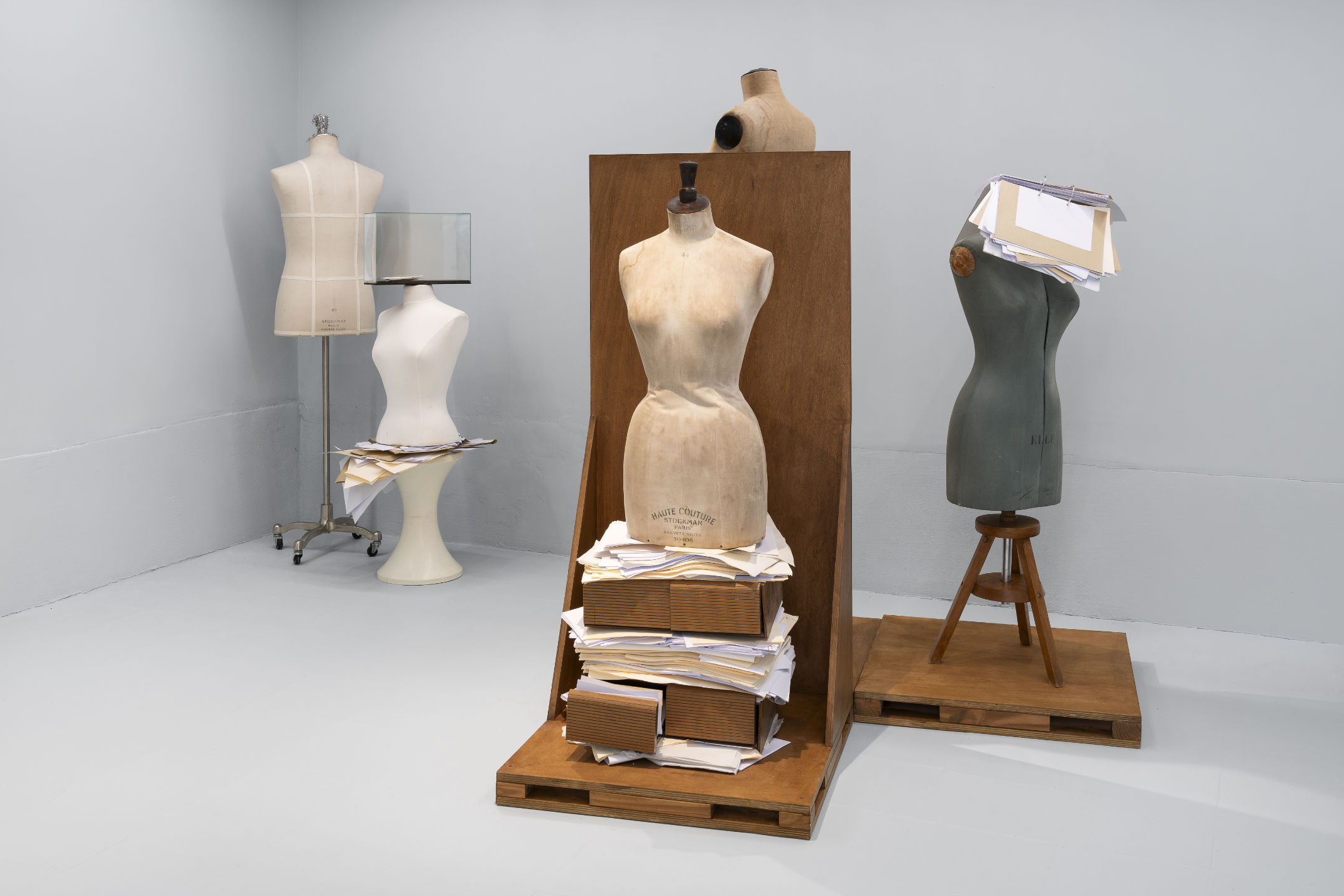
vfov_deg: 36.9
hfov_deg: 53.1
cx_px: 689
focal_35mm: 36
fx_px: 1344
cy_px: 443
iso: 100
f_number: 11
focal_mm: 35
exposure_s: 1
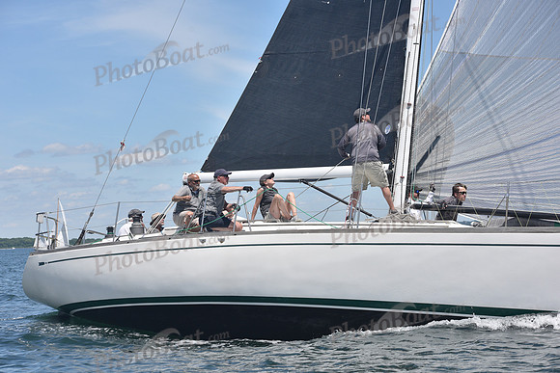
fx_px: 1400
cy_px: 186
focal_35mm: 90
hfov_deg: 22.6
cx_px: 280
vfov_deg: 15.2
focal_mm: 90
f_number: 7.1
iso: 320
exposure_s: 1/800
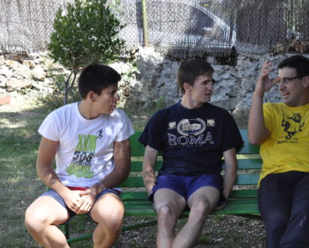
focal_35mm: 117
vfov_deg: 13.2
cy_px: 121
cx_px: 191
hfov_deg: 16.4
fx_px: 1071
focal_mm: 50
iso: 320
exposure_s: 1/200
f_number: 7.1
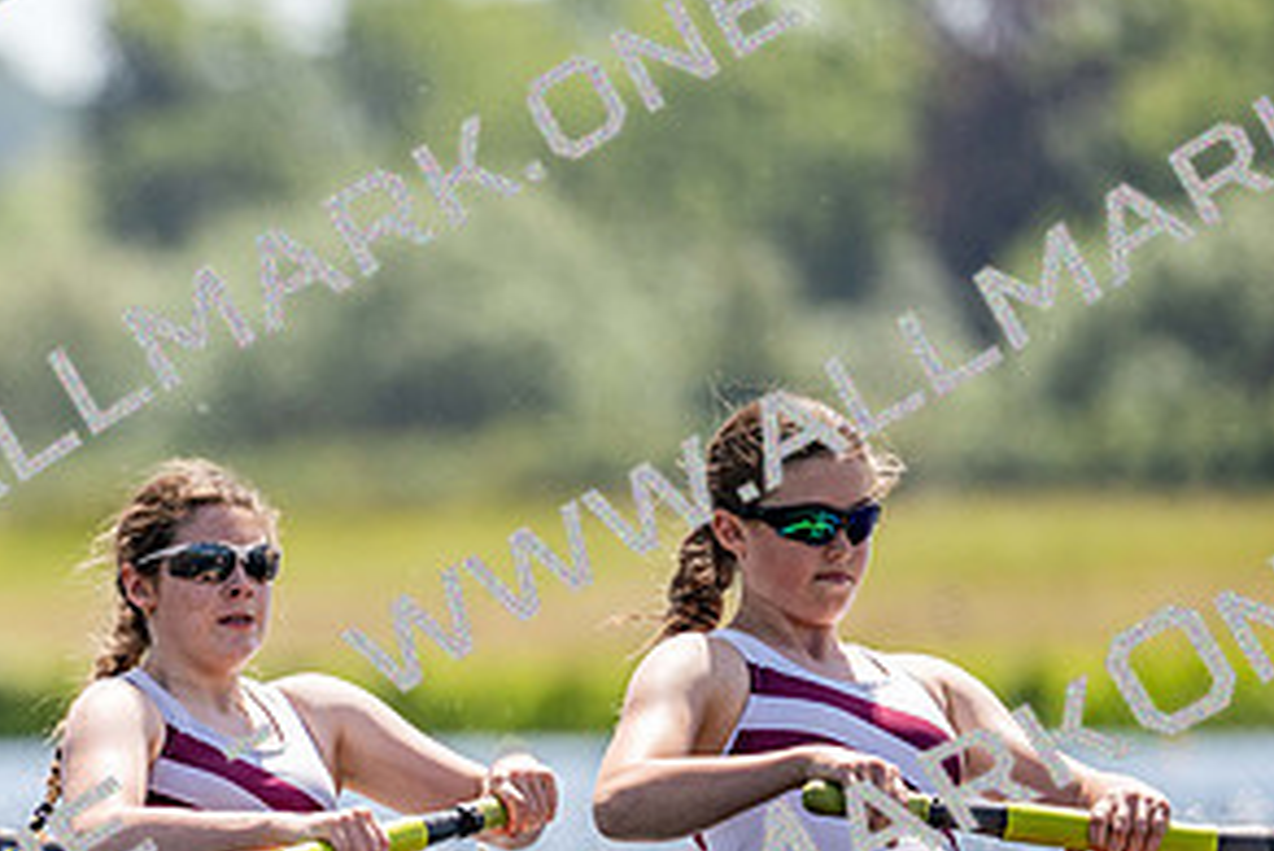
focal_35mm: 795
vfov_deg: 1.7
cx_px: 26
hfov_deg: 2.6
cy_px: 766
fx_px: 28147
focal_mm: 400
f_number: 4.5
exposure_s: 1/2500
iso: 250
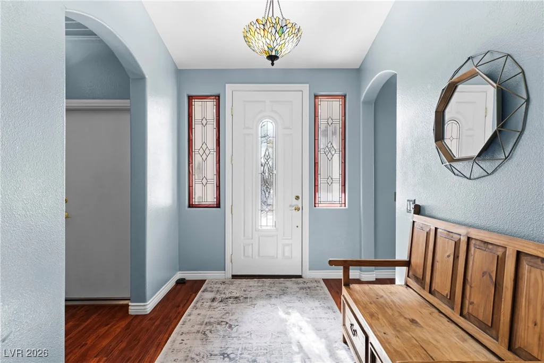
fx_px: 272
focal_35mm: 18
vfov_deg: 67.4
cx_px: 272
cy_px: 182
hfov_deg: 90.0
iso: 400
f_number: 8
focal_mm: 18
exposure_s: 1/13
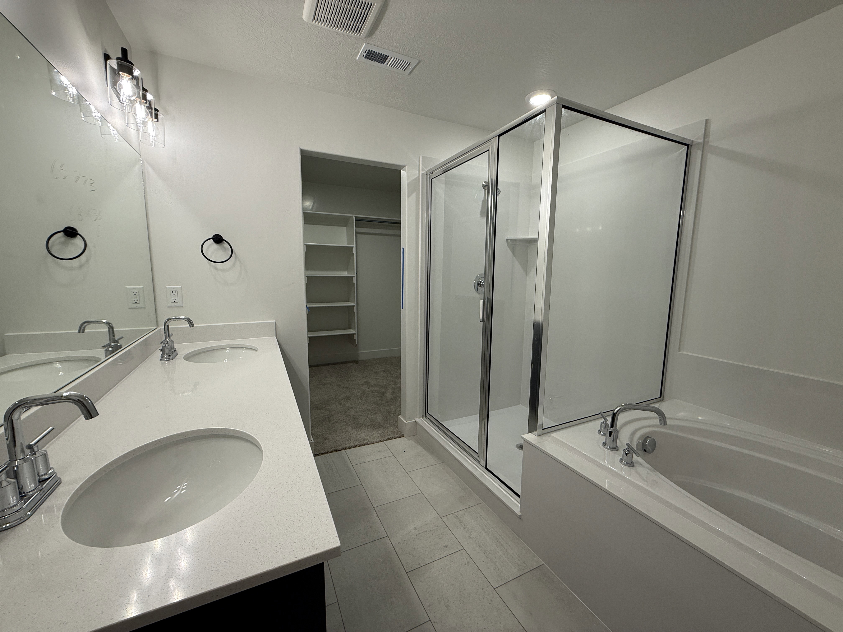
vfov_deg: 85.7
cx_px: 422
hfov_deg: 102.1
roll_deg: -1.1
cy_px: 316
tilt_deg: -7.0
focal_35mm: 14
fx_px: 341
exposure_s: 1/120
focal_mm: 2.22
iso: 80
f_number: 2.2
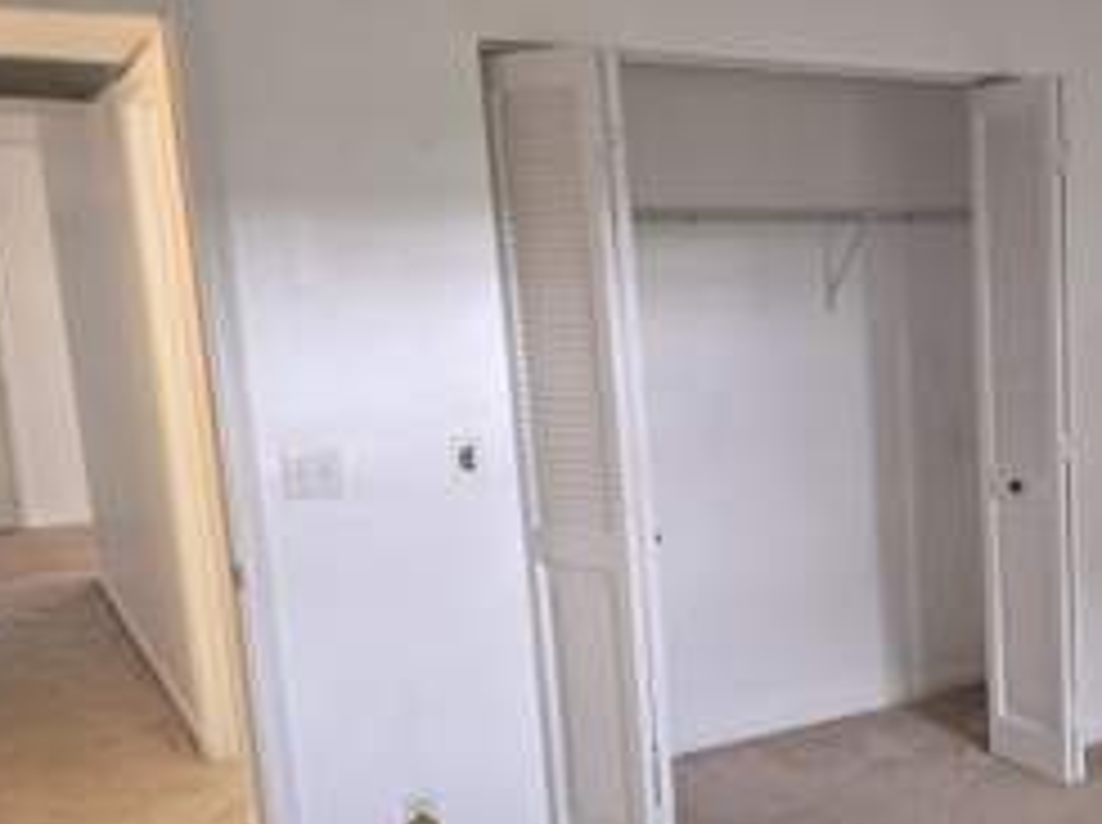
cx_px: 1021
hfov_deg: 38.8
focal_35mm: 45
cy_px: 516
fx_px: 1430
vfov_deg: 32.0
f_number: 1.7
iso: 100
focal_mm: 6.3
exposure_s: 1/30
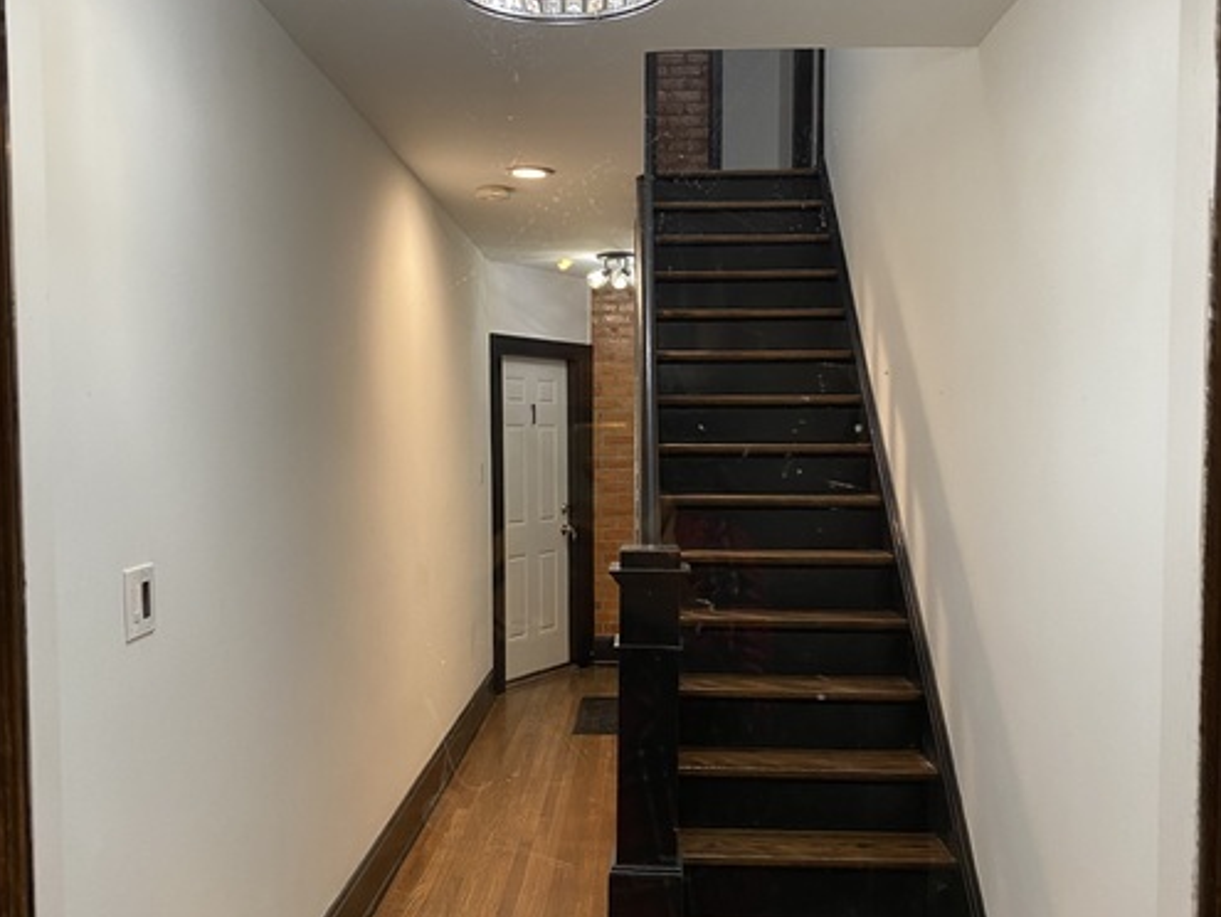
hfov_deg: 52.6
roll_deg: +0.9
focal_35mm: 35
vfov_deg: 40.7
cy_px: 516
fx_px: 1235
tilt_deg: -3.0
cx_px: 609
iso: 160
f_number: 1.8
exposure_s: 1/60
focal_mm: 4.25
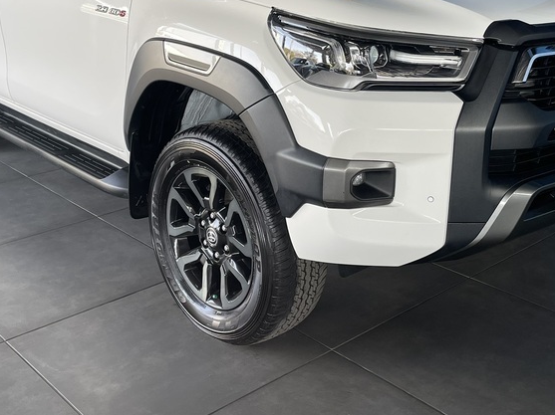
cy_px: 72
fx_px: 737
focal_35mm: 46
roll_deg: +0.8
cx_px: 266
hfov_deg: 41.3
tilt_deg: -12.6
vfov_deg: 30.6
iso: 64
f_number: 1.6
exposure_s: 1/121
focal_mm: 5.1
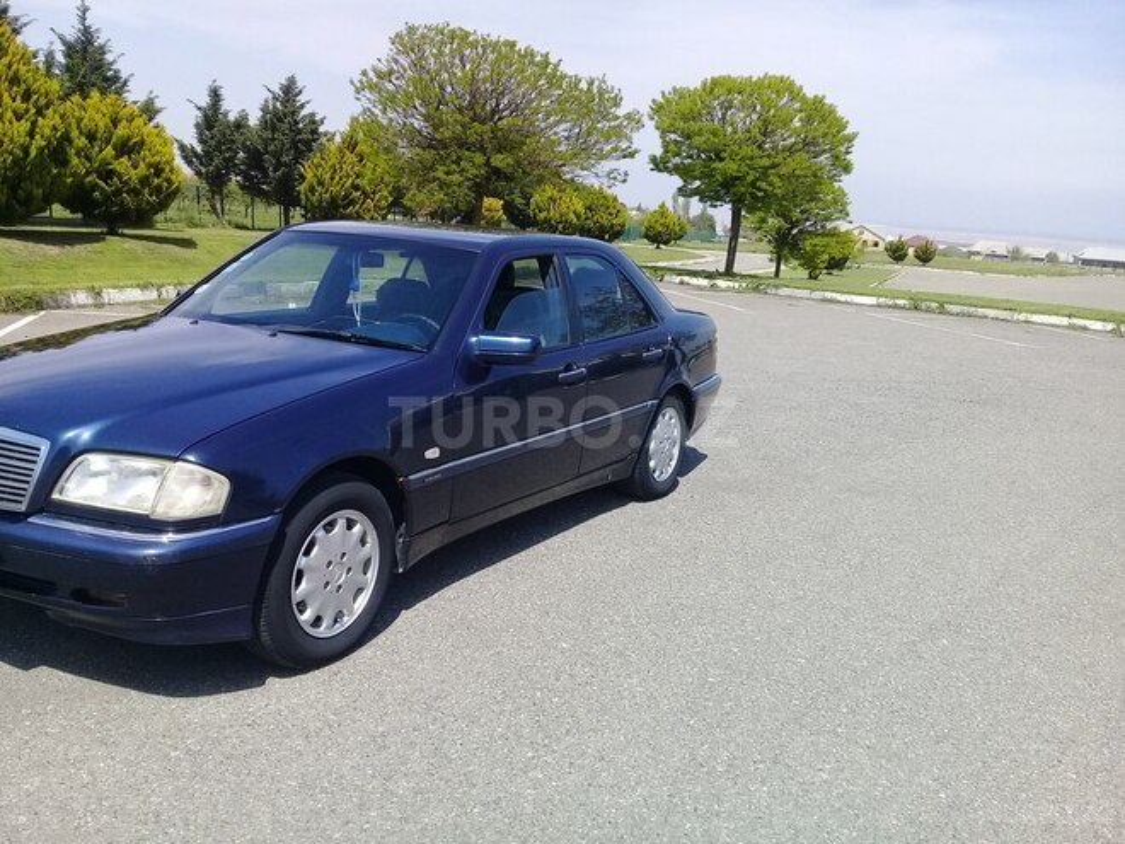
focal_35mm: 31
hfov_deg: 58.4
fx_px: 1007
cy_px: 422
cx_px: 562
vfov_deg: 45.4
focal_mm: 3.3
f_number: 2.2
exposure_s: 1/1048
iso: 50
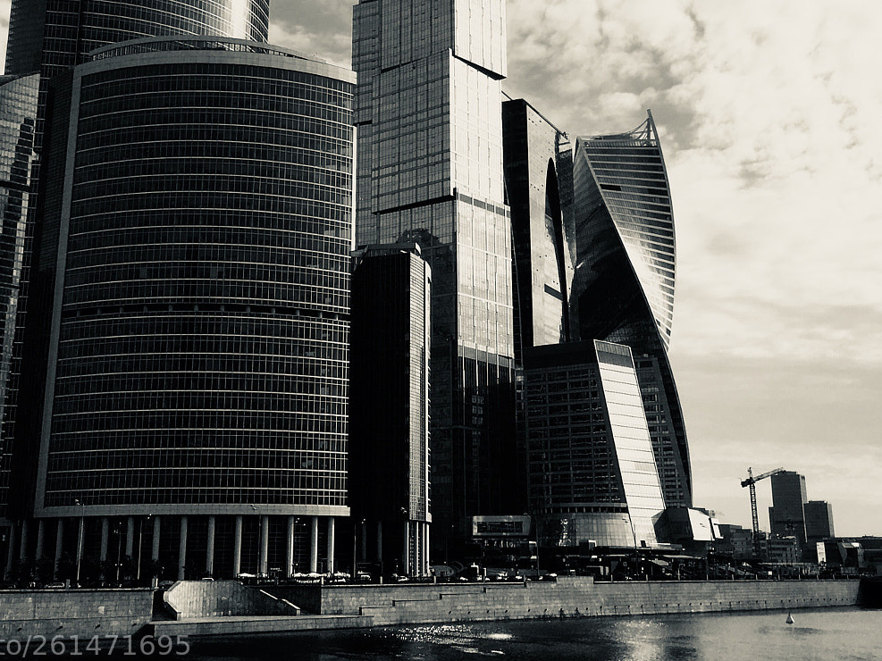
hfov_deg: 40.4
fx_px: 1197
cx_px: 438
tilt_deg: +15.2
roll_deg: +0.3
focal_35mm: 47
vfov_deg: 30.4
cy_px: 180
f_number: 2.2
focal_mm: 4.15
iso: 25
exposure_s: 1/2653
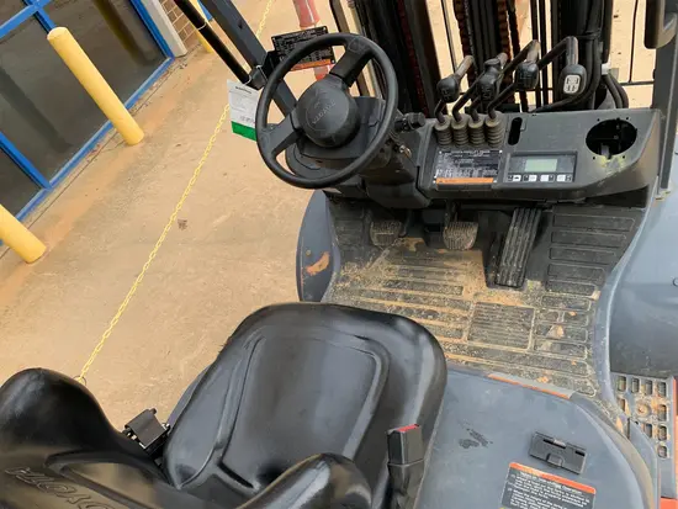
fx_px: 509
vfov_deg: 53.1
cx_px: 339
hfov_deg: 67.3
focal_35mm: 26
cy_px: 254
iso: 25
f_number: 1.8
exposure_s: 1/385
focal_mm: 4.25
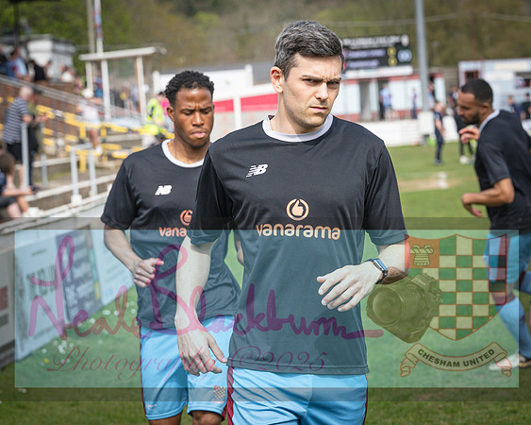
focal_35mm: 160
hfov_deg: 12.1
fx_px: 2508
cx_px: 285
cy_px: 197
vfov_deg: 9.7
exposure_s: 1/1000
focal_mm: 85
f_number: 5
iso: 200
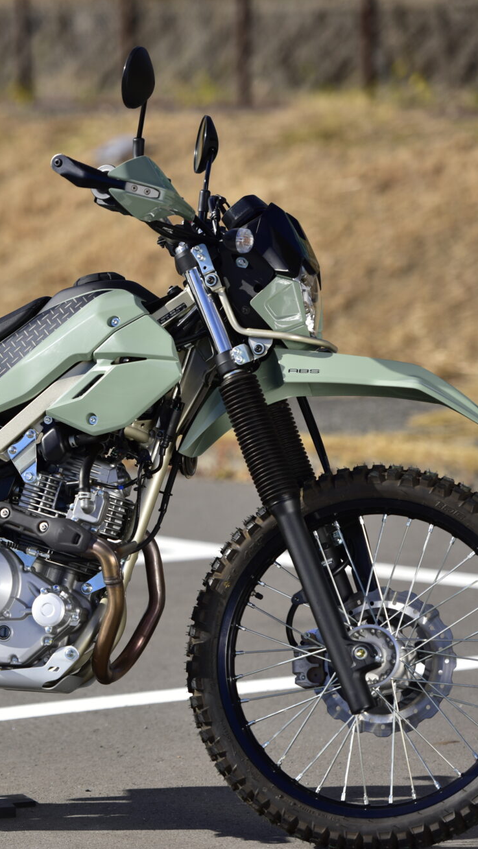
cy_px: 426
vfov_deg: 10.0
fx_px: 4866
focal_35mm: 216
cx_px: -18
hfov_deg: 5.6
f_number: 3.2
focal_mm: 135
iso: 80
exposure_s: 1/1600
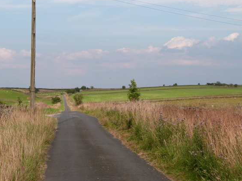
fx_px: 524
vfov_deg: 19.6
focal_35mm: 75
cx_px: 85
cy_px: 95
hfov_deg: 25.9
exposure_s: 1/200
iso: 100
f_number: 5.6
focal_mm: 10
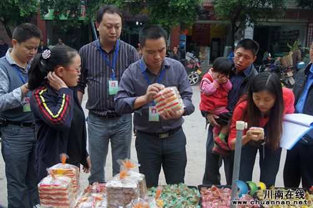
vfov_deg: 36.8
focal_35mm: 36
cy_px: 104
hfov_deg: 53.2
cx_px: 156
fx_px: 313
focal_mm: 24
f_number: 5
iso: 200
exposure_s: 1/50
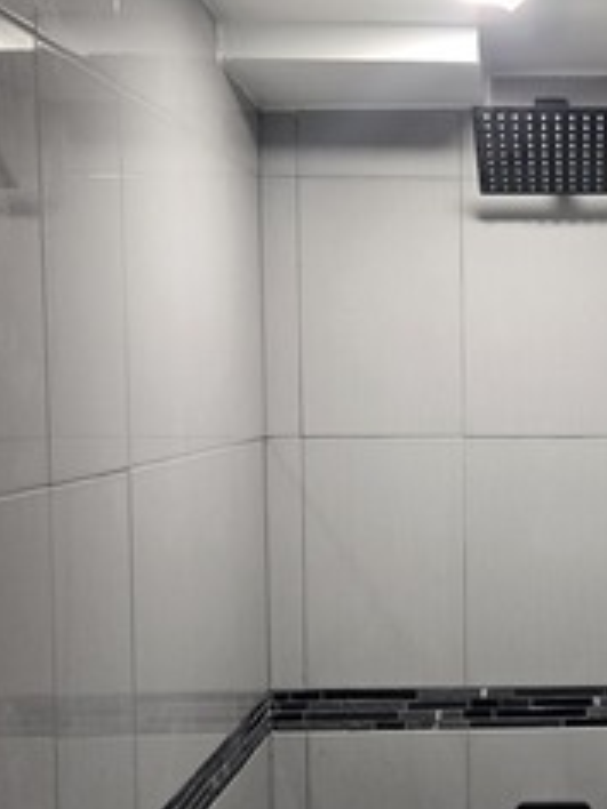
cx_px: 672
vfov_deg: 29.8
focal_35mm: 65
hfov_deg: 21.4
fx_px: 1520
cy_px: 478
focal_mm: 5.4
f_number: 1.8
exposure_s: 1/120
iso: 250
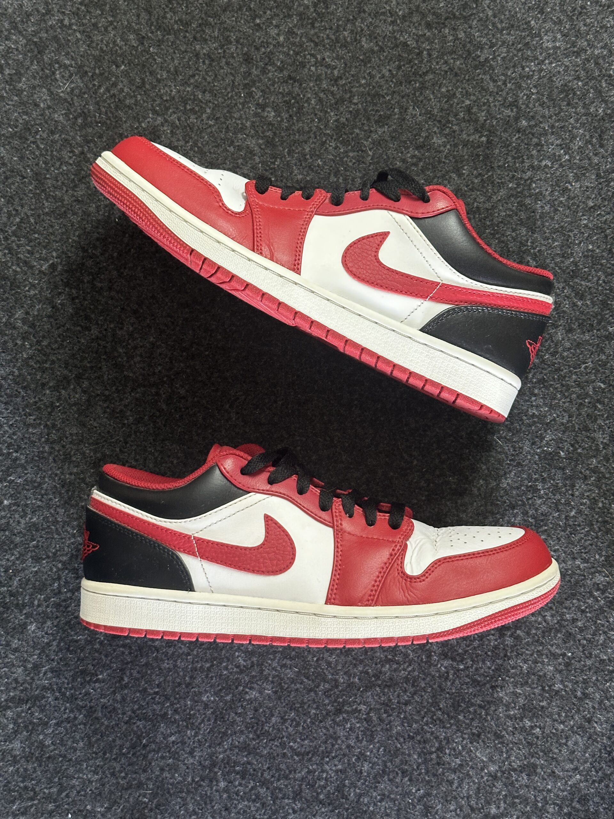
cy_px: 410
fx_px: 1135
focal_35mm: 48
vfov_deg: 39.7
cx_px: 307
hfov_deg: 30.3
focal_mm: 6.86
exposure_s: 1/50
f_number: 1.78
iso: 200
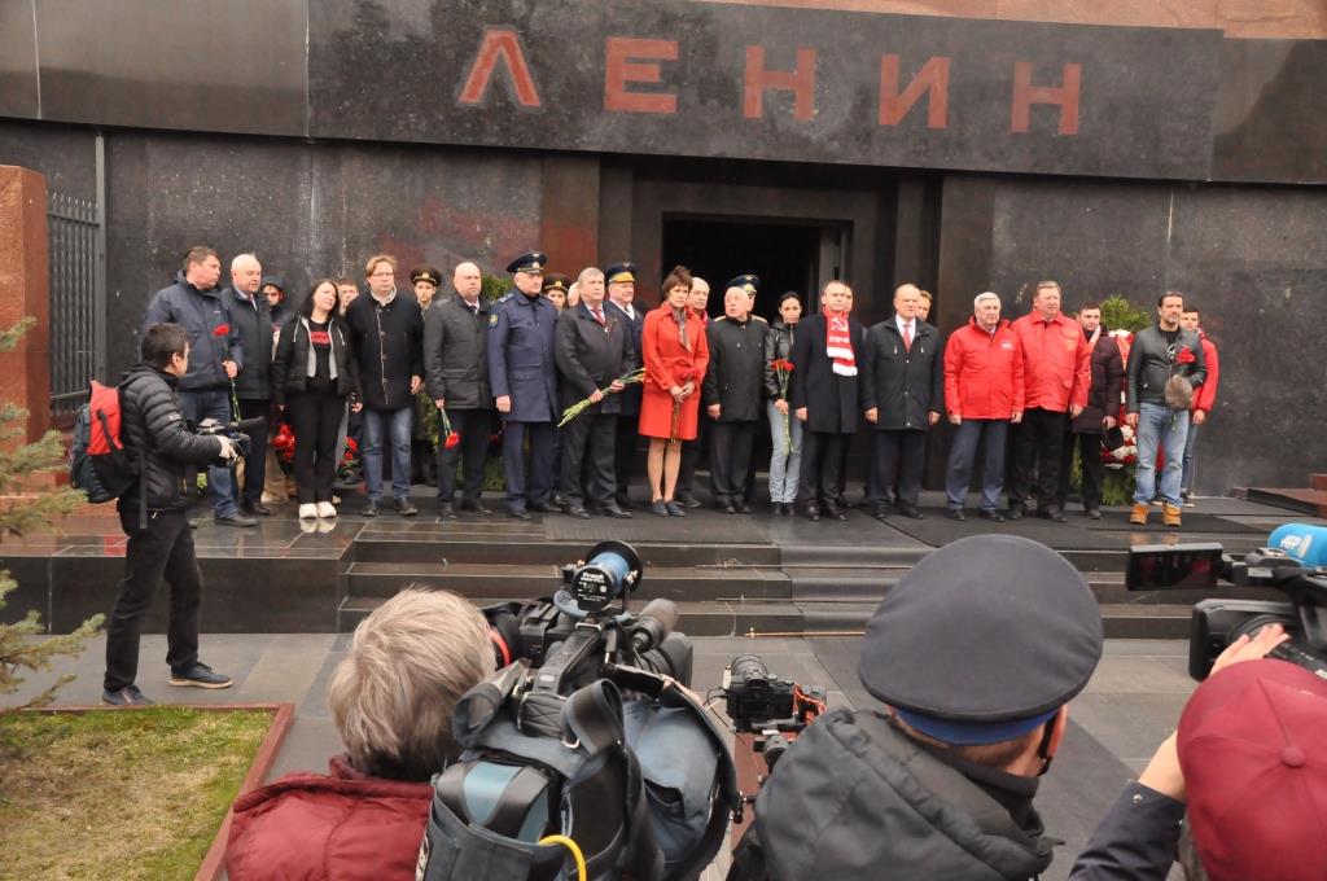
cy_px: 440
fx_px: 1215
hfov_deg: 57.3
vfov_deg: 39.9
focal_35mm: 33
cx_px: 664
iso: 3200
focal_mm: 22
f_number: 11
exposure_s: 1/500
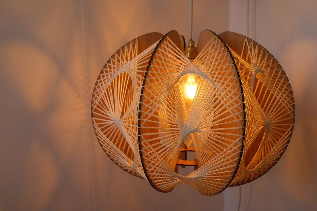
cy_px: 106
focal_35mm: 35
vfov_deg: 37.8
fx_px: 308
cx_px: 158
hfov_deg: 54.4
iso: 400
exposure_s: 1/100
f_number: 5.6
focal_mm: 23
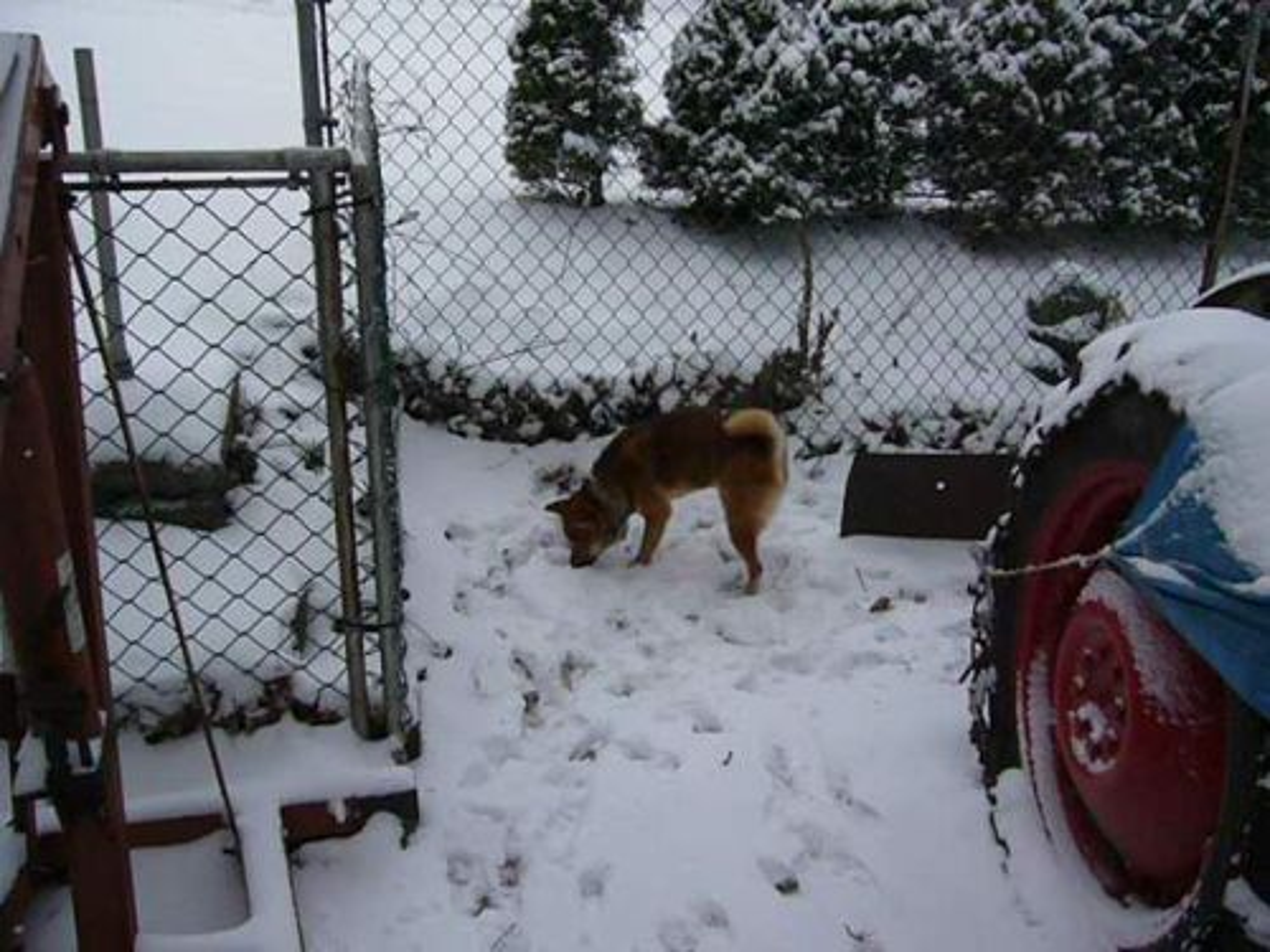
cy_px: 476
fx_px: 1284
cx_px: 635
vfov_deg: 40.7
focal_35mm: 35
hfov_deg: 52.6
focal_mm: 5.8
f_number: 5.6
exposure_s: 1/2500
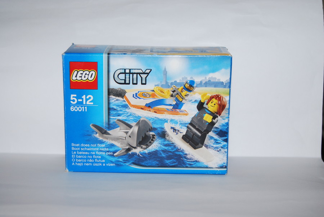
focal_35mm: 68
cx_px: 162
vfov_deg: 20.2
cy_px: 108
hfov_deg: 29.8
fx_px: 608
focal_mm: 45
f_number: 5.3
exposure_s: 1/60
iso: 200
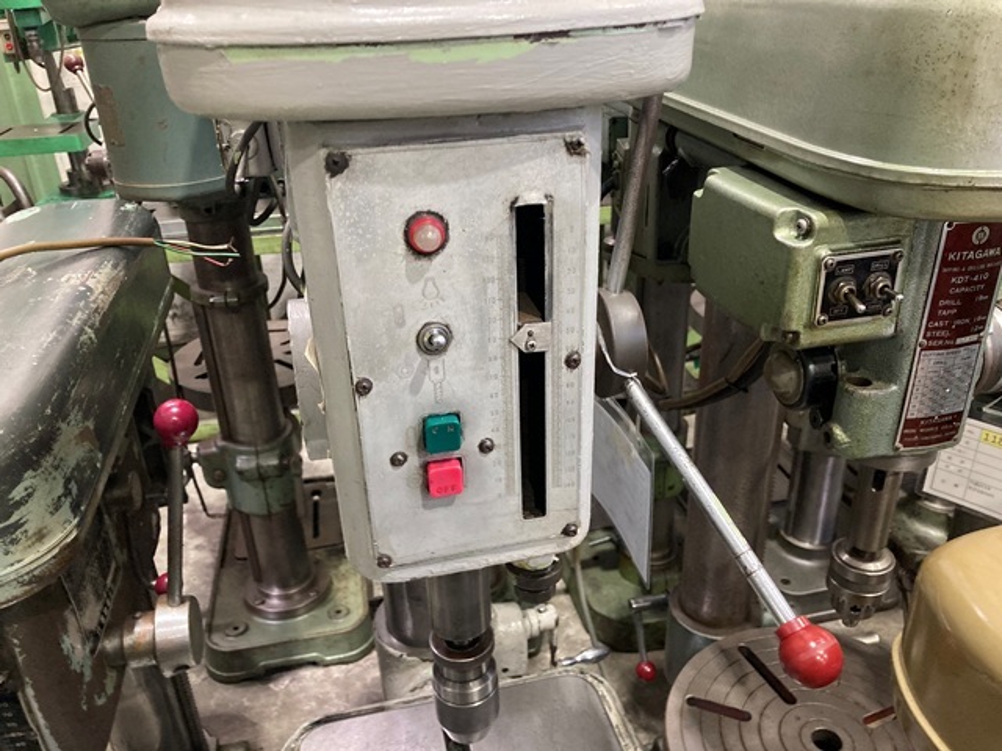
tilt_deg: -26.2
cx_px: 501
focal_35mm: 28
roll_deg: +1.4
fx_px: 810
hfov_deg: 63.4
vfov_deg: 49.7
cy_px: 376
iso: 250
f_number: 1.8
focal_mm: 3.99
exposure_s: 1/40
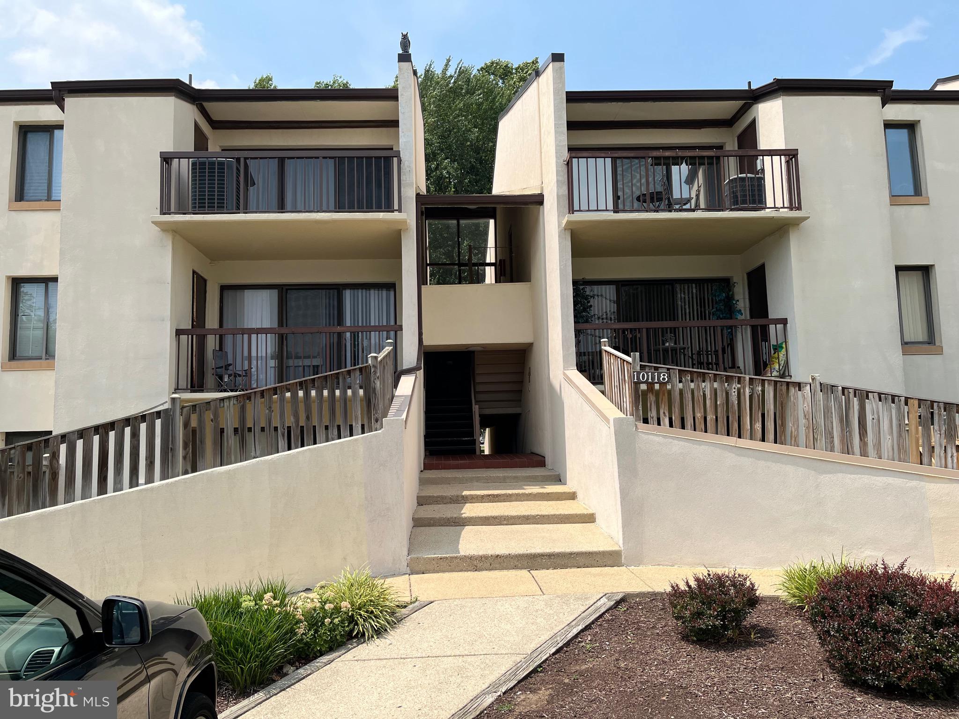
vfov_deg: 53.1
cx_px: 480
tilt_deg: +4.0
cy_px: 360
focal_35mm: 26
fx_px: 720
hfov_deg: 67.3
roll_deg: +0.3
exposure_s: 1/4149
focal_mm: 5.1
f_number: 1.6
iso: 50
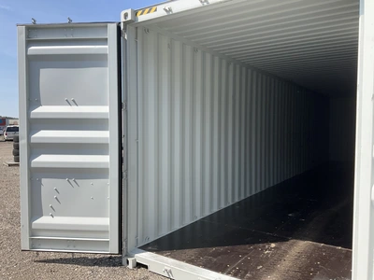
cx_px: 187
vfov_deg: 48.2
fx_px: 313
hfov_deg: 61.7
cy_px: 140
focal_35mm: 29
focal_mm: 3
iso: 25
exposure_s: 1/1015
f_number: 1.8
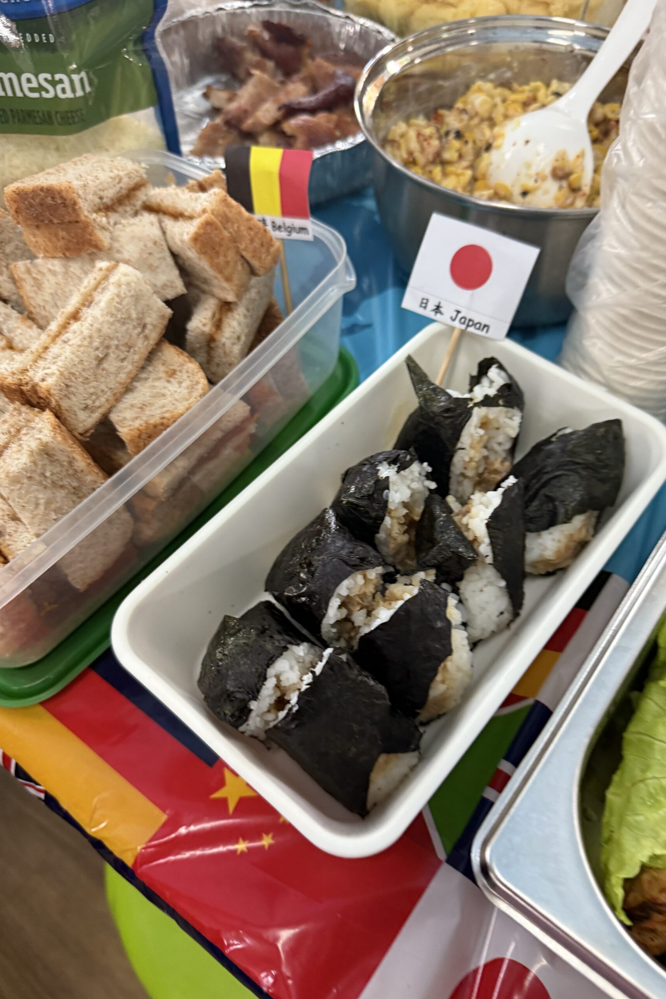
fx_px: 694
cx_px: 362
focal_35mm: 25
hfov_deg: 51.2
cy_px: 500
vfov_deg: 71.5
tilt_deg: -58.2
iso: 250
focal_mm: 6.76
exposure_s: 1/50
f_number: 1.78
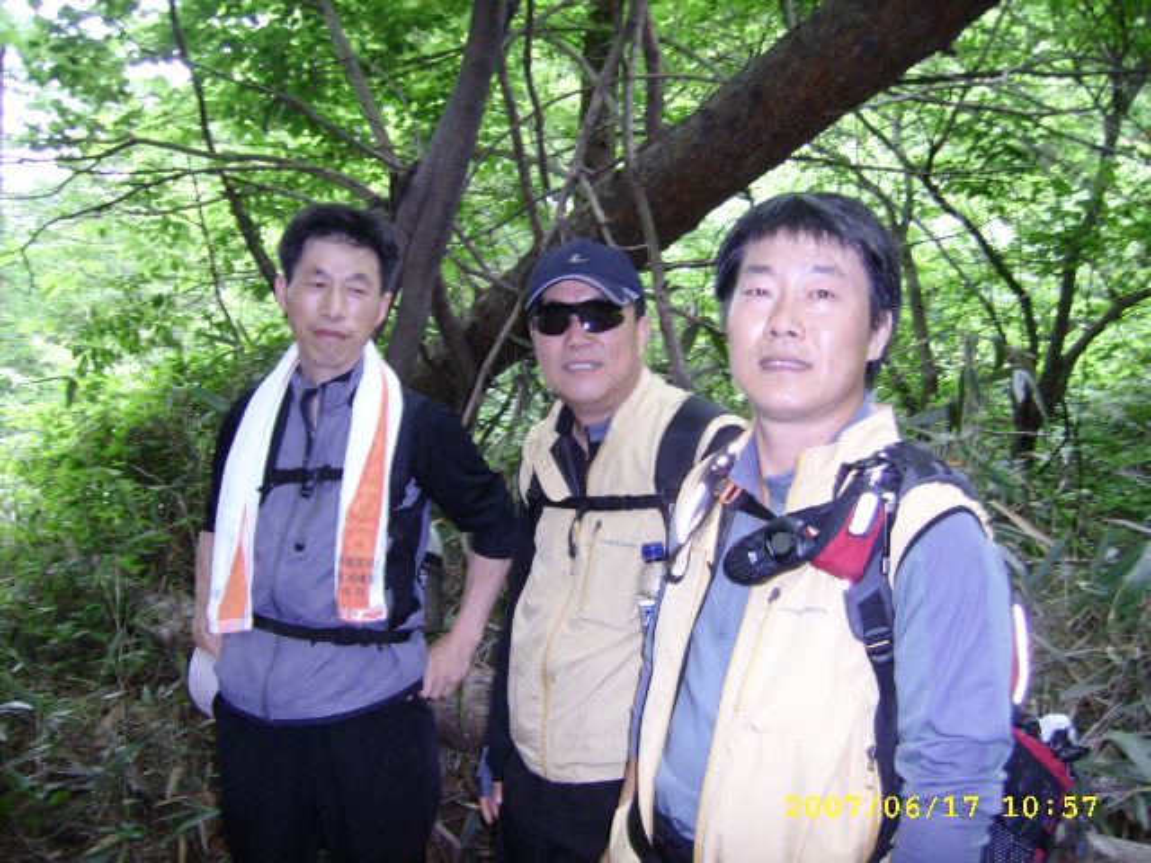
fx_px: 1164
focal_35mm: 35
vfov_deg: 40.7
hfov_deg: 52.6
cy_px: 432
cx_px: 576
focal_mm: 5.95
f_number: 2.8
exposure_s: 1/30
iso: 218
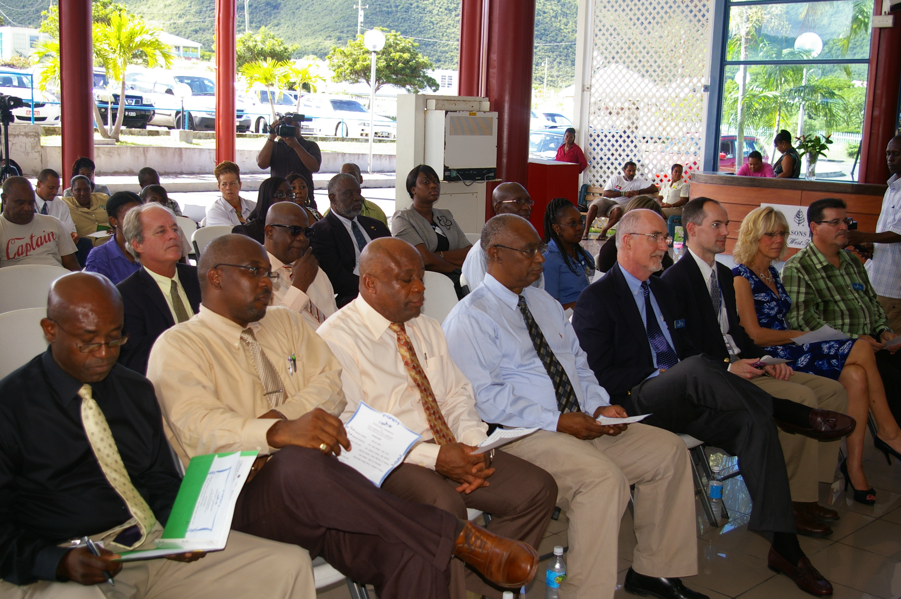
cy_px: 300
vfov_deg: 31.8
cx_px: 450
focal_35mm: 42
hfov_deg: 46.4
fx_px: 1050
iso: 200
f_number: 4.5
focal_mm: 28
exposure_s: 1/180
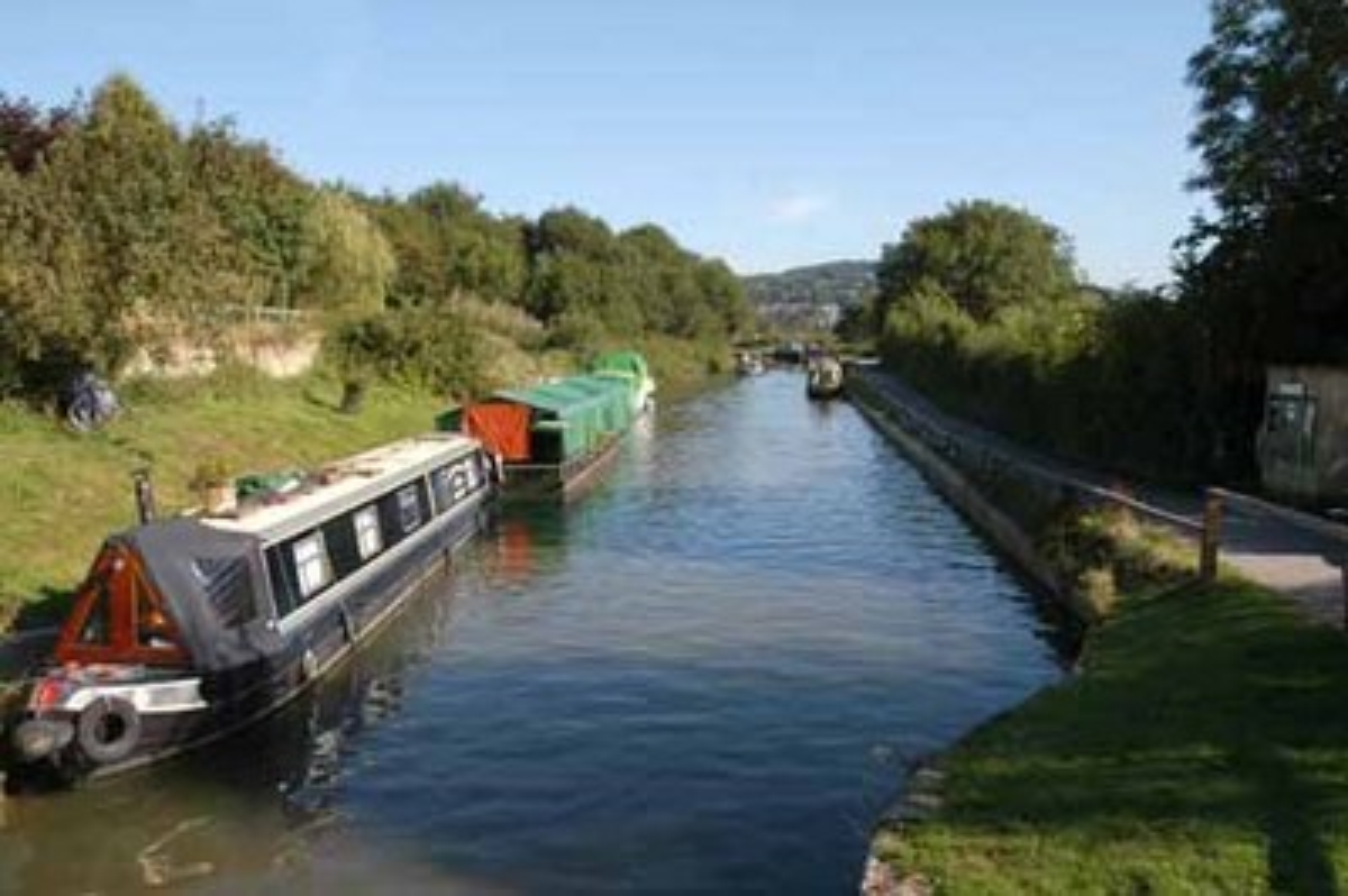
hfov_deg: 57.3
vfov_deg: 39.9
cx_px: 674
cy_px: 448
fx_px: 1235
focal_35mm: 33
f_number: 5.6
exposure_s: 1/640
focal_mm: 22
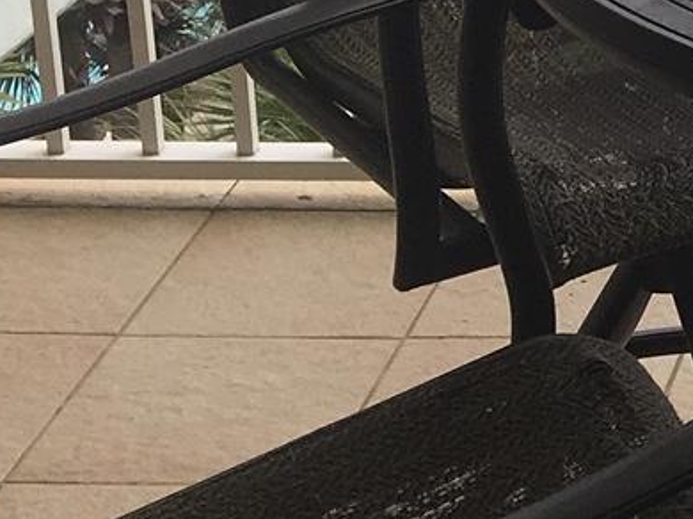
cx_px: 1402
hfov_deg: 11.7
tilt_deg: -17.5
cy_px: -228
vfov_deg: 9.6
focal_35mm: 150
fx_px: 3001
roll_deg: -1.9
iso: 25
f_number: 2.2
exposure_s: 1/894
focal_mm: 4.15
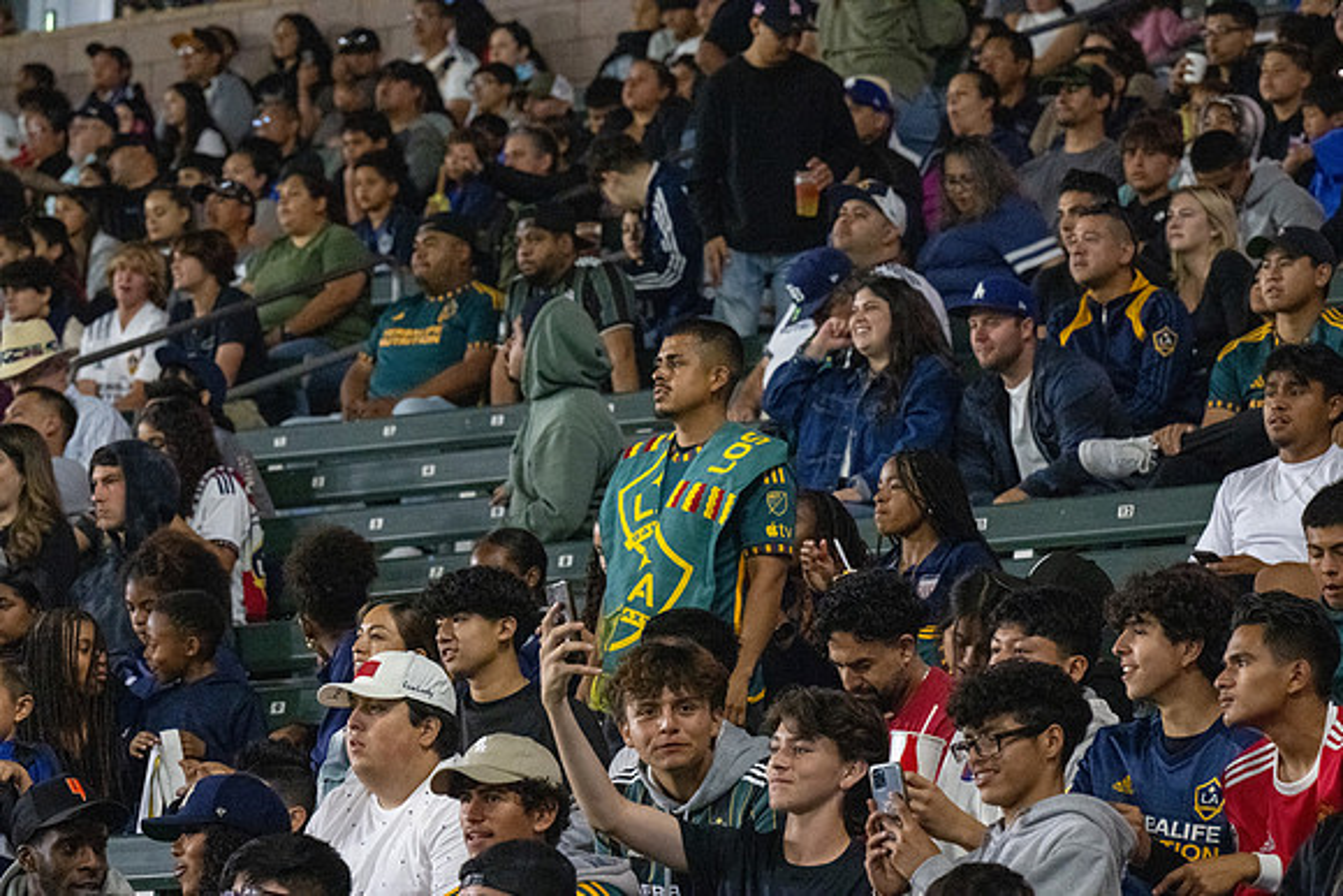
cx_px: 672
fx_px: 7463
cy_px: 448
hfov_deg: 10.3
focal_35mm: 200
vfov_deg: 6.9
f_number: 8
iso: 20000
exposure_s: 1/400
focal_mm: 200
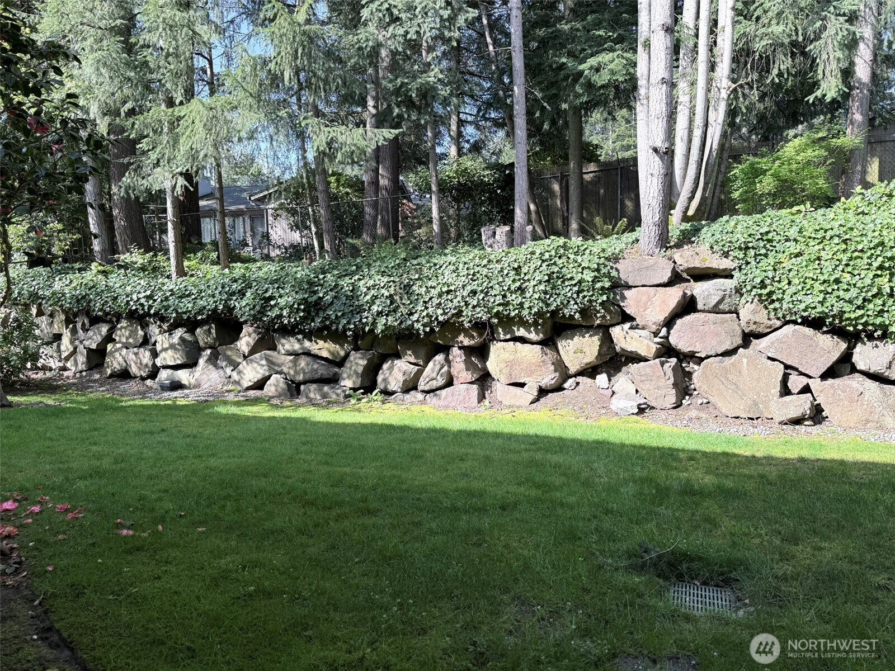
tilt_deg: -4.8
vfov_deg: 56.8
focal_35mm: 24
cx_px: 448
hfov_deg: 71.6
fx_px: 621
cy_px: 336
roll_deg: +1.2
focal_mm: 6.76
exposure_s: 1/849
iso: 80
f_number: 1.78
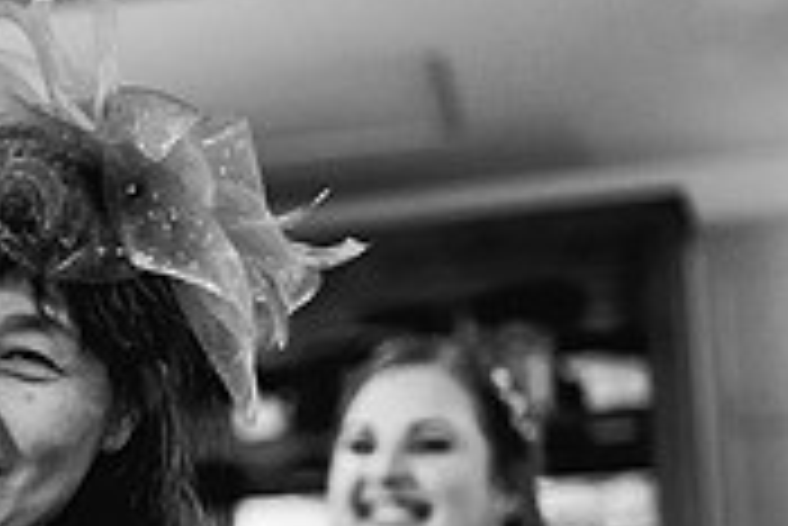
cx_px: -189
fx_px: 2541
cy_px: 555
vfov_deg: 11.7
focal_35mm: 116
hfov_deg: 16.8
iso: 6400
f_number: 1.4
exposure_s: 1/200
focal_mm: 35
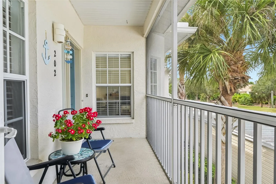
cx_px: 138
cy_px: 92
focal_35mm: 23
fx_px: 176
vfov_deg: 55.1
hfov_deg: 76.1
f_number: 8
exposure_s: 1/100
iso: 400
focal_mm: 23
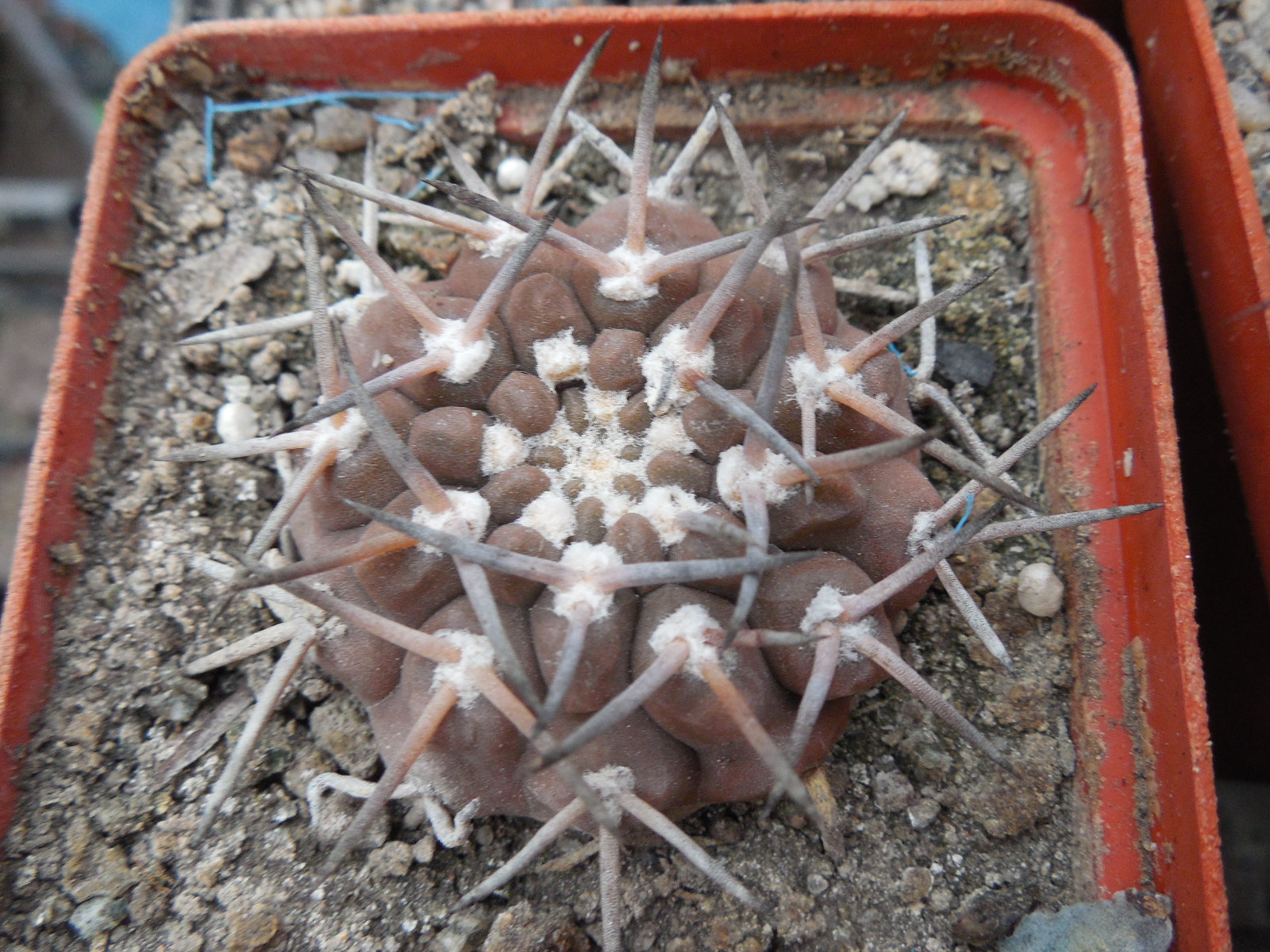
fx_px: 1137
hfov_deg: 58.4
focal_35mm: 31
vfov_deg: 45.4
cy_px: 476
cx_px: 635
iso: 280
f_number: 3.6
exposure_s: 1/30
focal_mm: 5.6
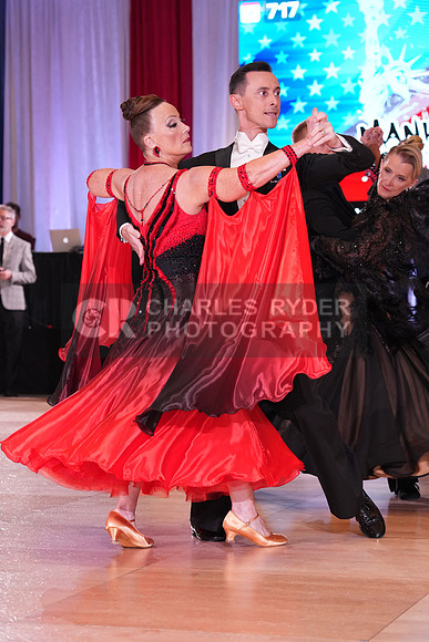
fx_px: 1715
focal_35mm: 96
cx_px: 214
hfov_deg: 14.3
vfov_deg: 21.2
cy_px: 321
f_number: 5
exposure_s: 1/250
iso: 2500
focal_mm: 96
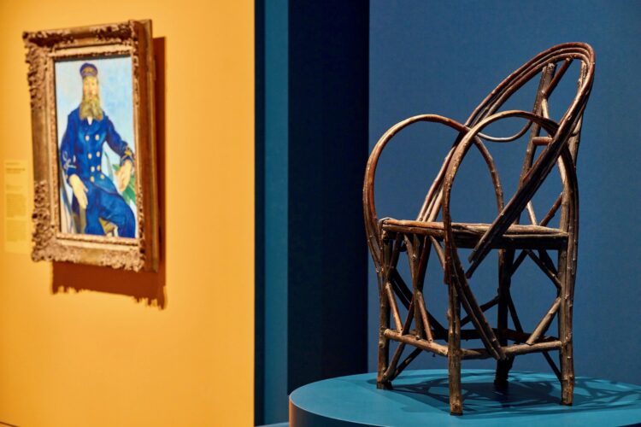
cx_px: 320
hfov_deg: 23.9
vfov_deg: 16.1
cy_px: 214
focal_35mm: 85
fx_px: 1513
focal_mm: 85
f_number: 4.5
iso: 2500
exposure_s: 1/8
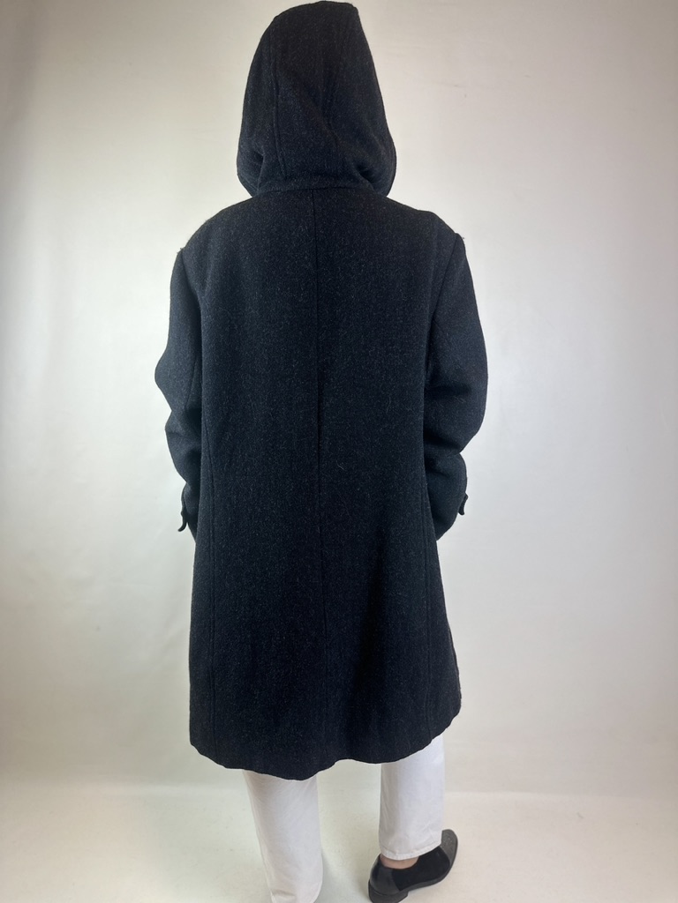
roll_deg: -2.0
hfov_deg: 56.8
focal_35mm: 24
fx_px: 627
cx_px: 339
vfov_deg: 71.6
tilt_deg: -7.2
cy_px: 452
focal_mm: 6.86
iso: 64
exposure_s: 1/189
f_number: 1.78
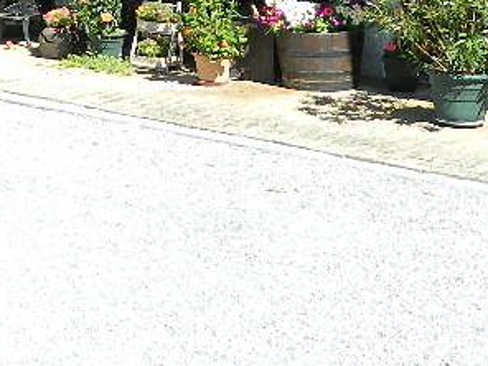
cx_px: 33
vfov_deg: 11.7
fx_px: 1706
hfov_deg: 16.0
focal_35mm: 121
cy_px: -199
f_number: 3.3
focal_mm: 6.2
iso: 80
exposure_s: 1/400
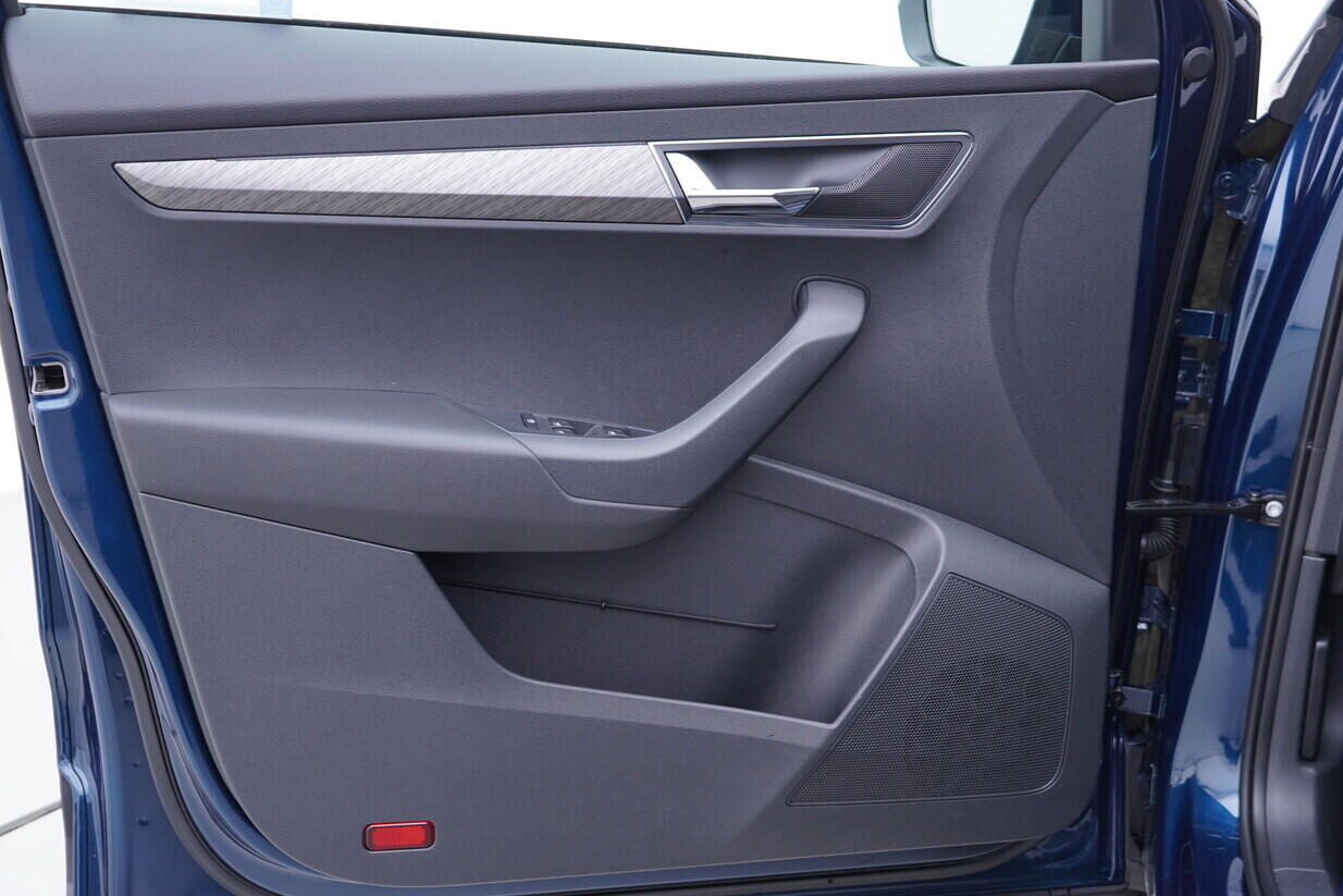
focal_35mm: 42
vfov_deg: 31.9
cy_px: 492
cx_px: 627
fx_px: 1567
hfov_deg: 46.4
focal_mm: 24
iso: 160
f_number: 2.8
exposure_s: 1/40
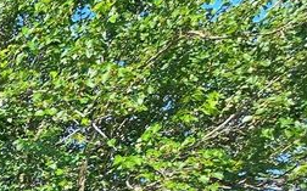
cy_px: 353
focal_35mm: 56
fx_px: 468
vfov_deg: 18.0
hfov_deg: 19.4
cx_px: -308
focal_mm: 2.2
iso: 50
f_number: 2.2
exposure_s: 1/1250
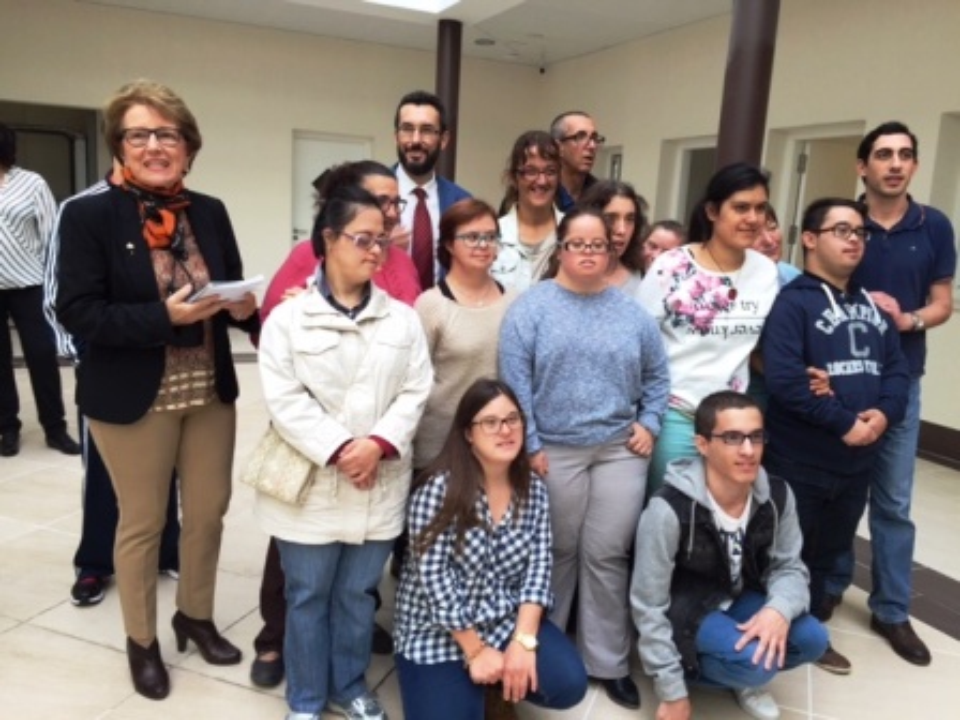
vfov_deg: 48.2
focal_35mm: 29
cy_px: 360
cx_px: 480
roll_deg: -4.2
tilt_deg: -9.6
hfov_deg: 61.7
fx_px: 804
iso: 32
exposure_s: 1/50
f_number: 2.2
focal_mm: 4.15
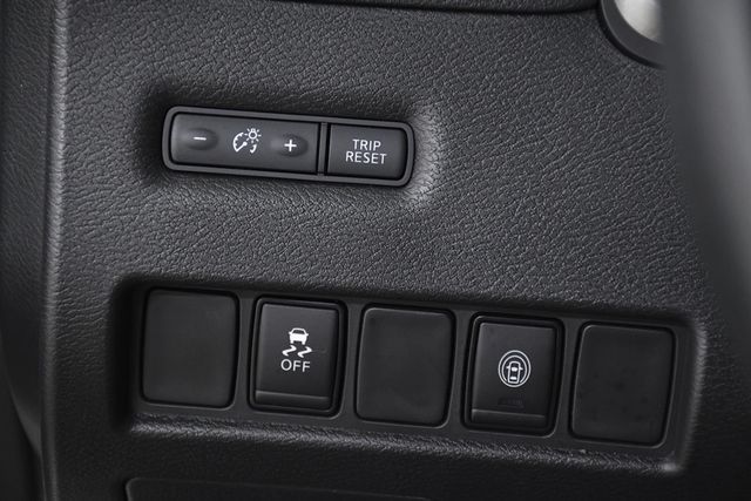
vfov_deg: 13.8
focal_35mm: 99
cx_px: 376
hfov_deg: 20.6
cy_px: 250
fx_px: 2066
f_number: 5
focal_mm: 66
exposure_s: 1/100
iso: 2500
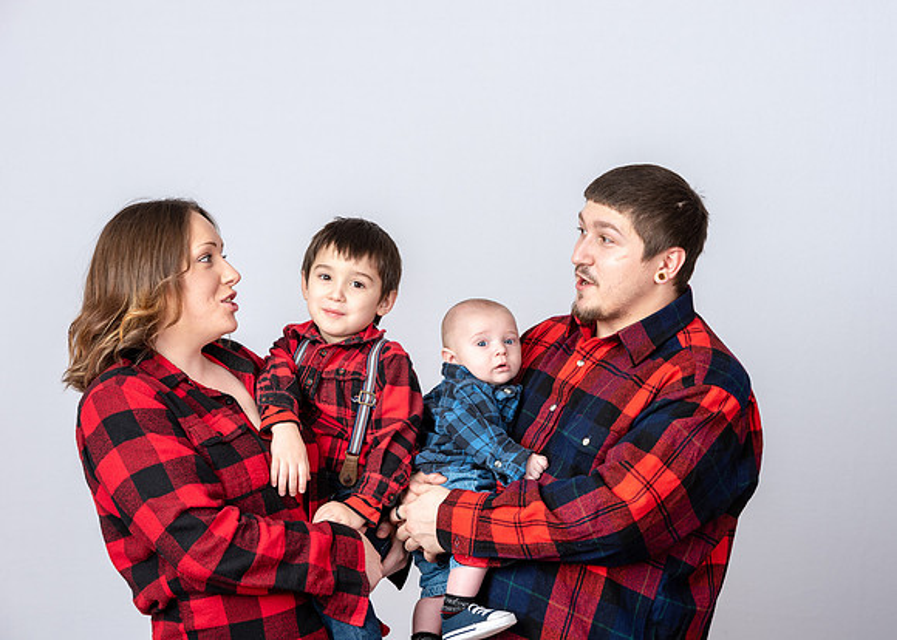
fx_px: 2986
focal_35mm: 117
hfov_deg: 17.1
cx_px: 480
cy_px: 320
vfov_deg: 12.2
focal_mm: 112
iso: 200
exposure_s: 1/160
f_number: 8
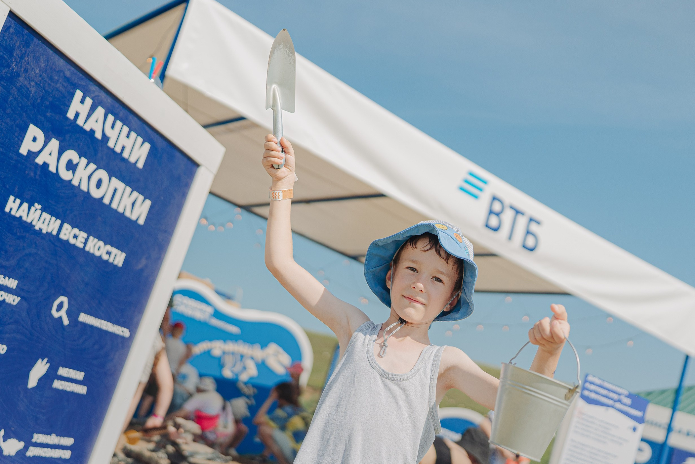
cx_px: 306
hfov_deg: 41.8
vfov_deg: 28.7
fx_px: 907
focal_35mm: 47
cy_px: 235
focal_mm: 35
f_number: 2
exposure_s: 1/6400
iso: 125
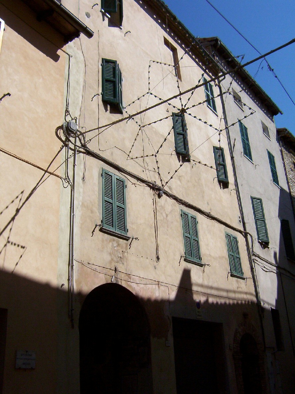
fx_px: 409
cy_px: 197
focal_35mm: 36
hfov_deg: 39.7
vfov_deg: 51.4
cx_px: 148
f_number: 5.24
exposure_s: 1/1290
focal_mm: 5.54
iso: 100
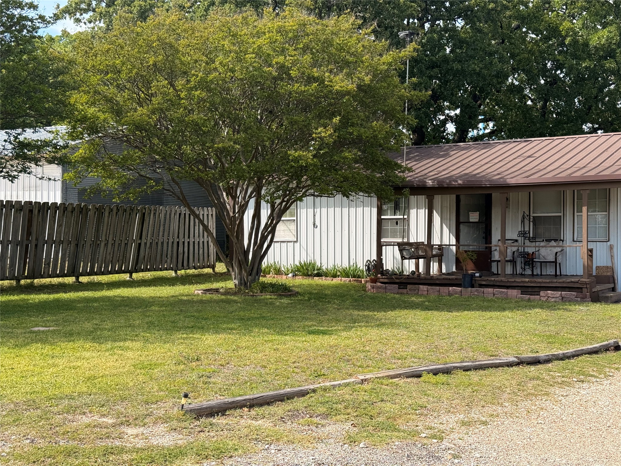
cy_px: 233
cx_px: 310
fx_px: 861
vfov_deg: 30.3
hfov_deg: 39.7
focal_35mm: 48
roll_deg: +0.3
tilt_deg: +1.0
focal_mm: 6.76
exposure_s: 1/2494
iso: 100
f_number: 1.78
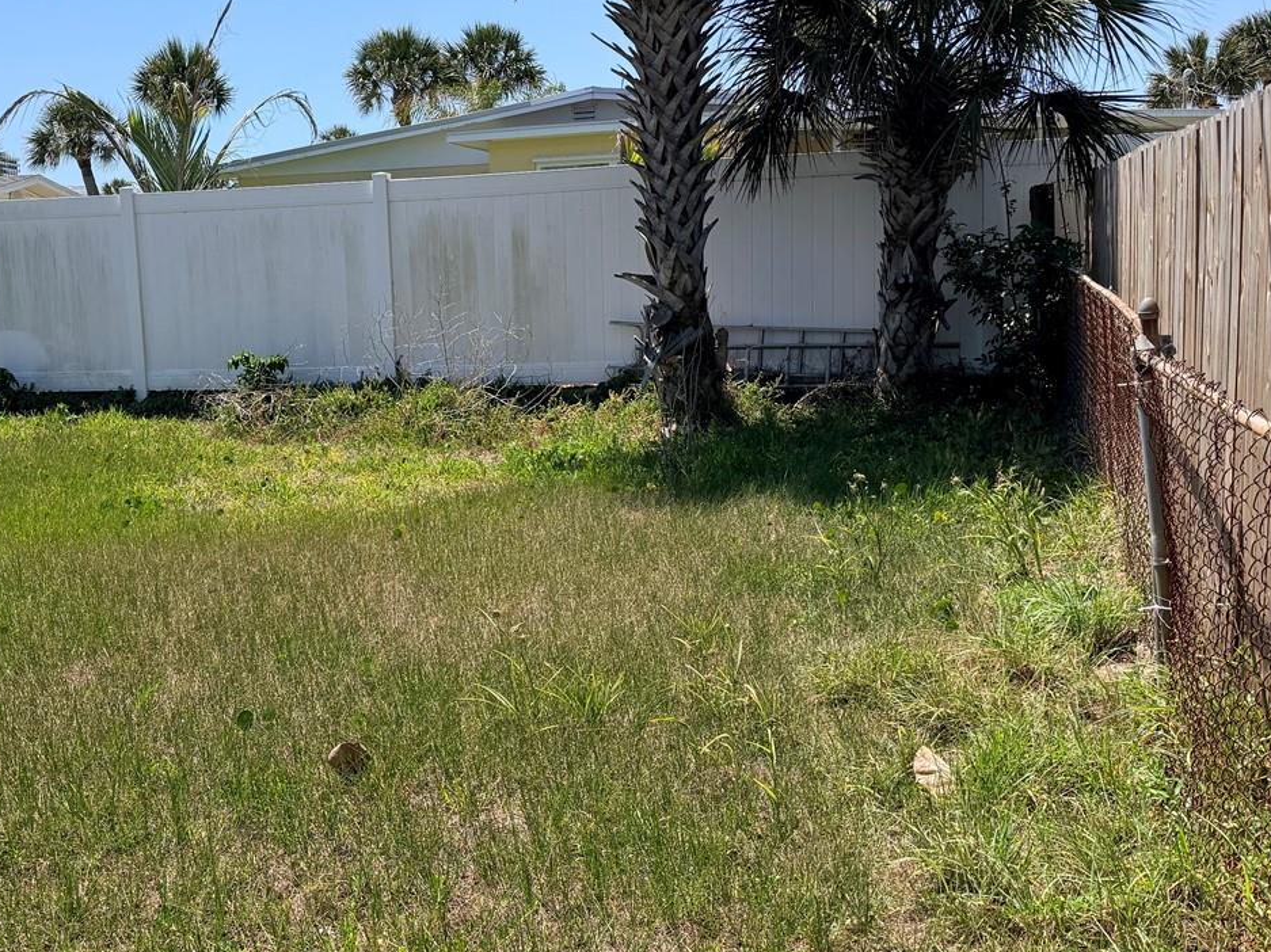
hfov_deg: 44.9
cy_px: 431
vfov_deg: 35.1
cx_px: 395
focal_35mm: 41
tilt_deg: -6.9
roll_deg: +3.5
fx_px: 1505
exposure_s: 1/5714
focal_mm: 6.76
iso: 100
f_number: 1.78
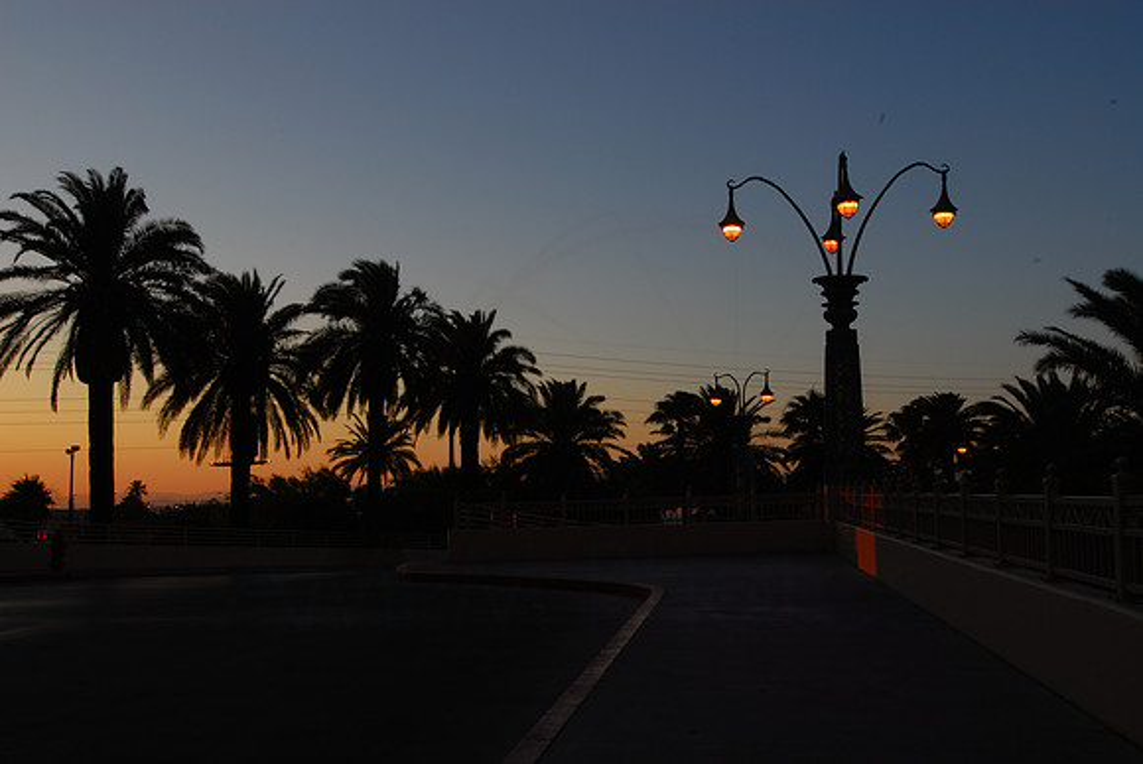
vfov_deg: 37.0
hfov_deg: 53.1
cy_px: 382
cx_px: 572
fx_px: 1144
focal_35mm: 36
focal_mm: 24
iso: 100
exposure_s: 1/10
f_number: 22
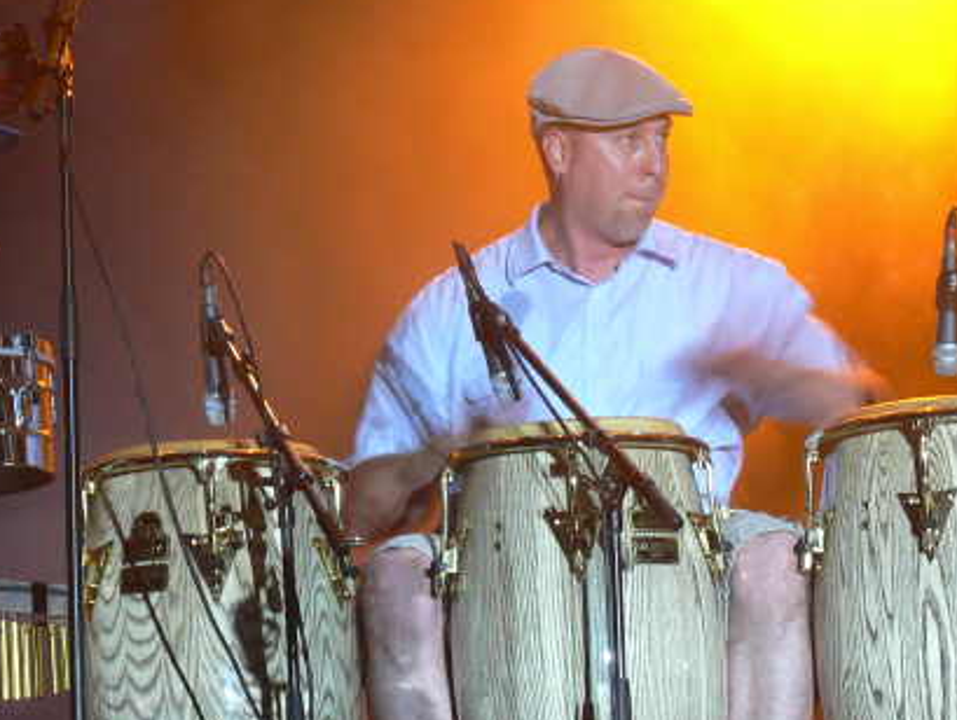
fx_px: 5925
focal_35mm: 214
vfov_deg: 7.0
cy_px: 457
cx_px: 552
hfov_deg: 9.2
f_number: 3.3
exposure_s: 1/30
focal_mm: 25.1
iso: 150
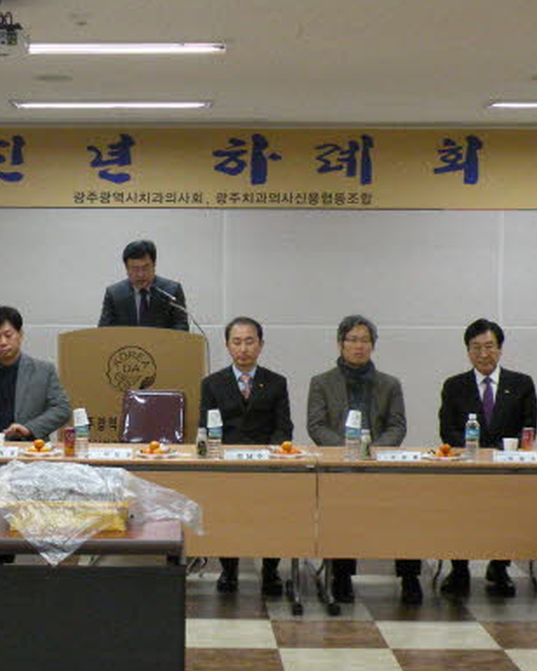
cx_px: 116
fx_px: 1410
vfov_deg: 26.7
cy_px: 369
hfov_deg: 21.3
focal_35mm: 71
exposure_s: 1/64.5
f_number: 3.2
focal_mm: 5.8
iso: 372
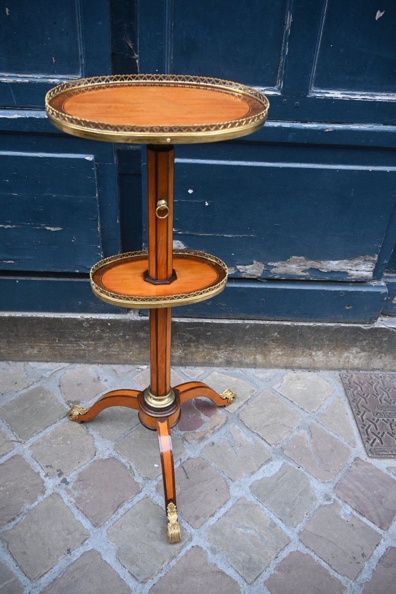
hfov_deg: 44.6
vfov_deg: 63.2
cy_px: 297
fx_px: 483
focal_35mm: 29
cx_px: 198
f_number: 4
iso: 400
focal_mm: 19.5
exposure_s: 1/250
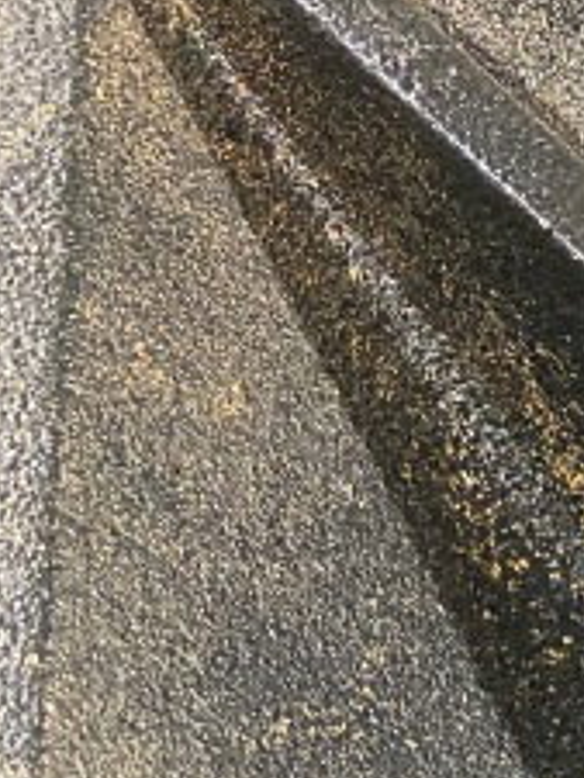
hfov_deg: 14.1
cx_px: 1012
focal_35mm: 94
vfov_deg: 18.7
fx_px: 2112
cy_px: 1122
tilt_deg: -70.0
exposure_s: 1/48
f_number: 1.8
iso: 500
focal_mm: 4.25
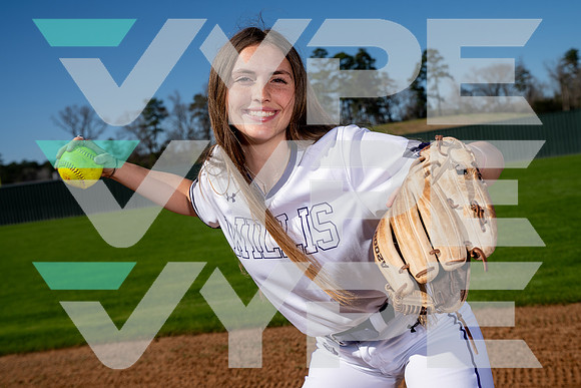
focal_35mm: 50
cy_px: 194
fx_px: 807
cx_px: 290
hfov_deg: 39.6
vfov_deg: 27.0
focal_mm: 50
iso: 100
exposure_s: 1/640
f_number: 6.3
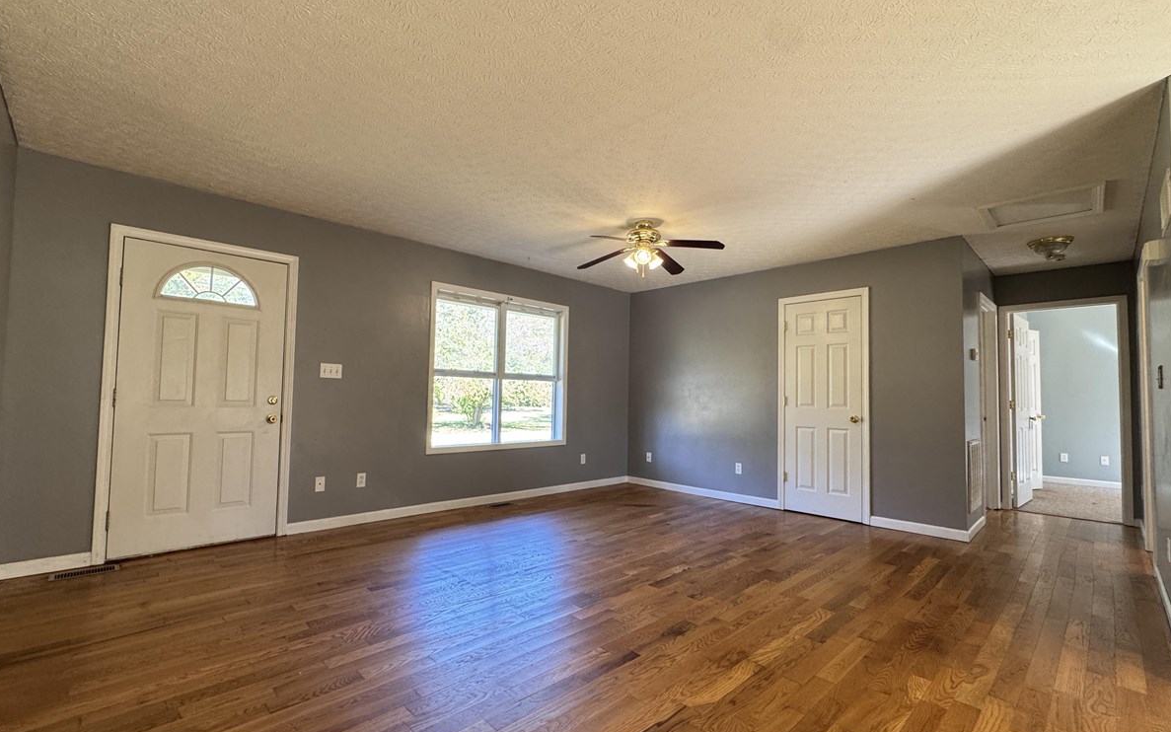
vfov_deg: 71.2
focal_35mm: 16
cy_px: 376
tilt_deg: +2.0
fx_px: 511
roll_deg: -1.4
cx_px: 593
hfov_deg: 97.8
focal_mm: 2.22
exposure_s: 1/120
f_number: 2.2
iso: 250
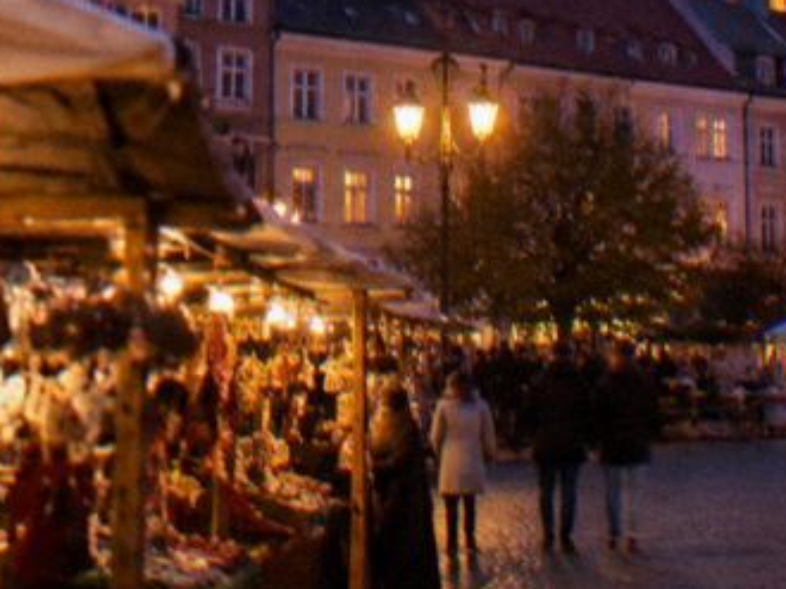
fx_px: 2314
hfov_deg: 19.2
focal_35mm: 102
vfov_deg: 14.3
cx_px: 526
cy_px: 24
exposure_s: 1/160
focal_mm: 35
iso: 6400
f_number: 3.5
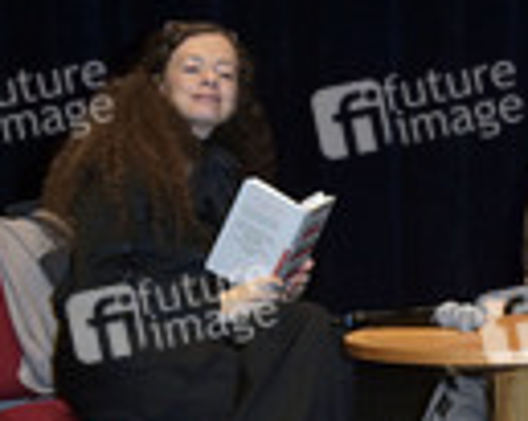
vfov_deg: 9.8
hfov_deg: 11.6
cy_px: 213
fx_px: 2452
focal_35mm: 157
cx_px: 882
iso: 2000
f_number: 7.1
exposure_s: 1/250
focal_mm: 48
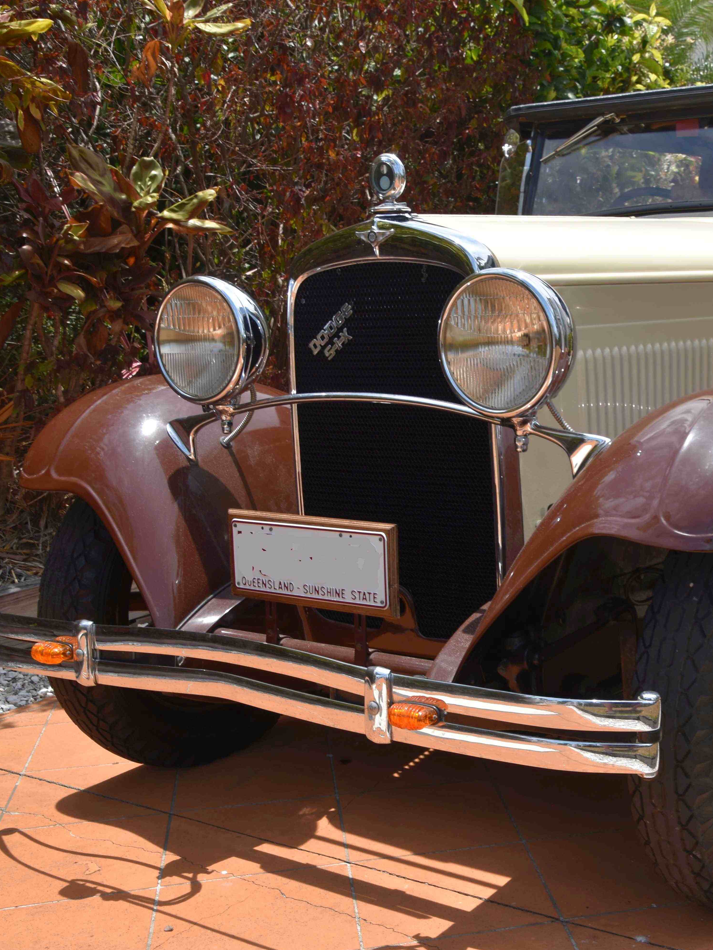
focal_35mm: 48
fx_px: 1318
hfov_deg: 29.2
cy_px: 477
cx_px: 618
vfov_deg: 39.7
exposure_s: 1/200
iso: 100
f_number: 7.1
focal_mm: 22
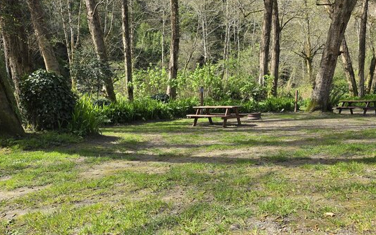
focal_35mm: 29
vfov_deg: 42.8
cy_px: 146
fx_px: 297
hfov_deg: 64.6
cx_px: 181
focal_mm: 6.3
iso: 16
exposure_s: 1/180
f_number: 1.7
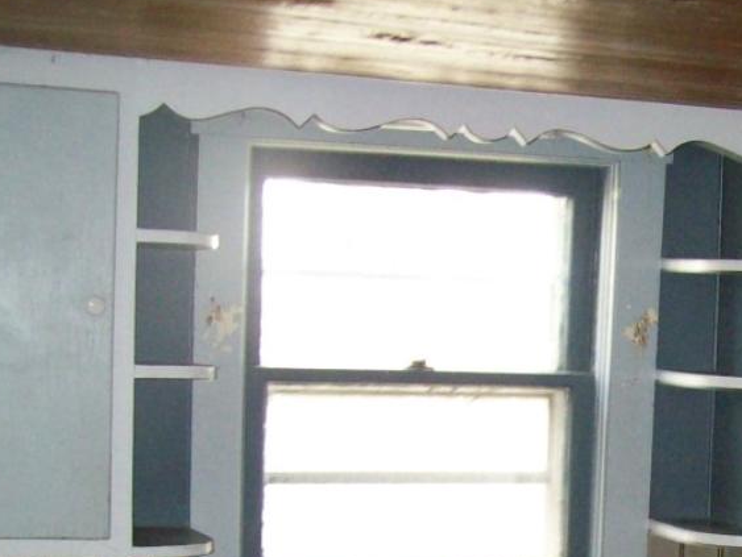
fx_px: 1973
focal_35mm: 92
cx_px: 768
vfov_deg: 15.5
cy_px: 676
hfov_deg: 20.5
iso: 200
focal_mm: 6
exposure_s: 1/64
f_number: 2.7
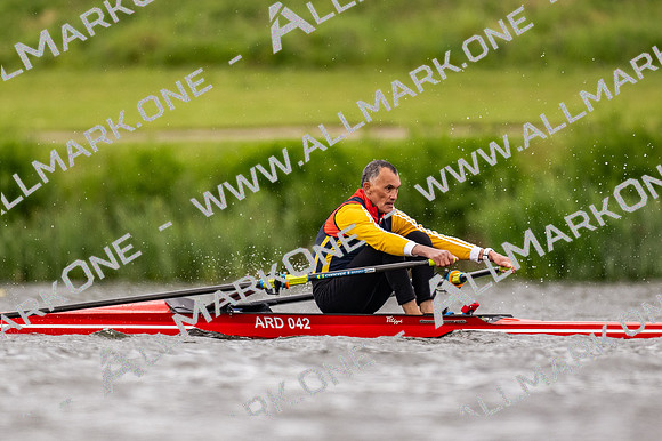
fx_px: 16540
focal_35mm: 900
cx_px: 331
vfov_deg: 1.5
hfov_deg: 2.3
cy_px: 220
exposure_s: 1/2500
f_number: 4
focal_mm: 600
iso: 640
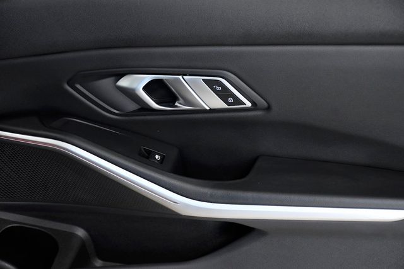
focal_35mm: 84
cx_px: 202
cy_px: 134
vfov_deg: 16.3
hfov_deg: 24.2
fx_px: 943
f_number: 4.8
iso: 2500
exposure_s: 1/160
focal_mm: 56
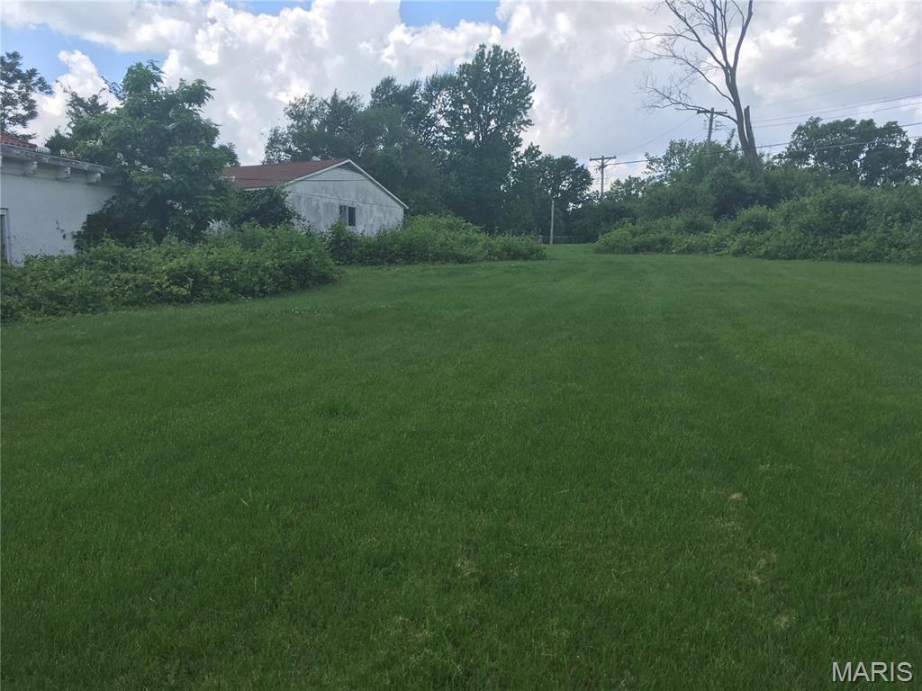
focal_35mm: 29
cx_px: 461
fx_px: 772
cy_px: 346
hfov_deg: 61.7
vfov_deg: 48.2
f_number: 2.2
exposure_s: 1/950
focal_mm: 4.15
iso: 25
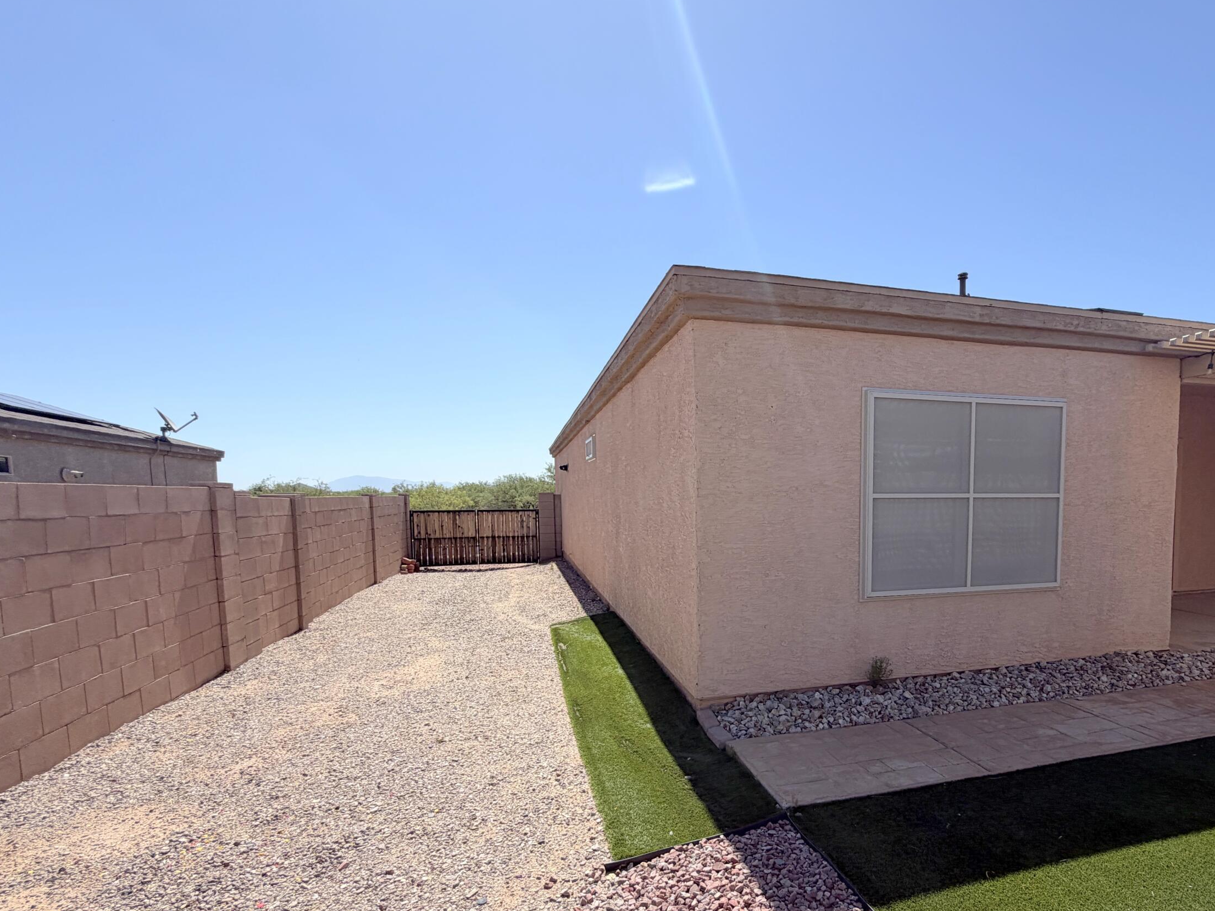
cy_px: 548
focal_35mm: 19
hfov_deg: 83.4
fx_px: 667
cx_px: 742
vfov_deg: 68.0
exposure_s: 1/888
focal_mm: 2.22
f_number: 2.2
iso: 20
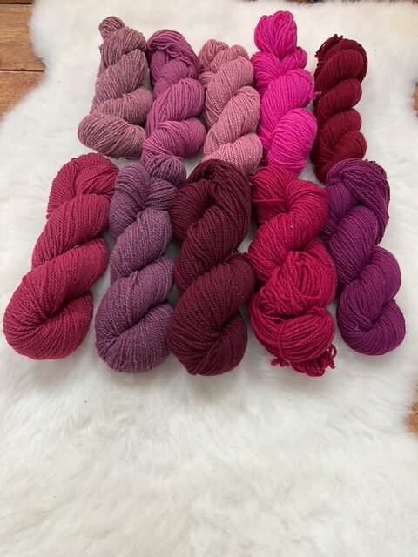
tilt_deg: -60.5
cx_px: 209
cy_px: 278
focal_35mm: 29
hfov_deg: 48.2
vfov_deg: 61.7
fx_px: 467
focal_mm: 3
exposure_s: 1/120
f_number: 1.8
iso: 32
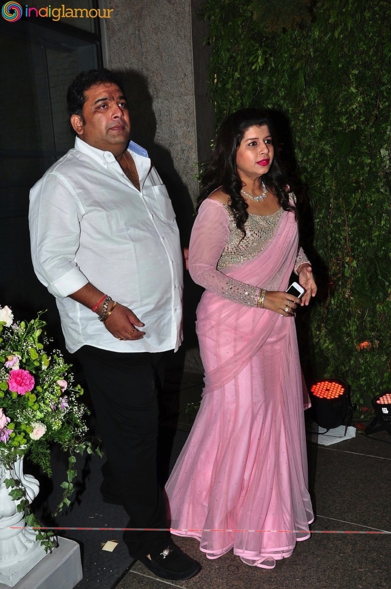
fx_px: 539
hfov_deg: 39.9
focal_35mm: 33
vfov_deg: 57.3
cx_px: 196
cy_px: 294
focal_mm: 22
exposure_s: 1/125
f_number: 9
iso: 200
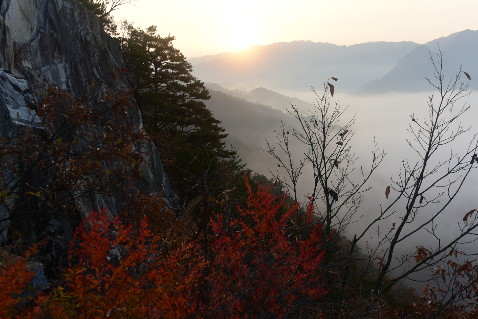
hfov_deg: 49.5
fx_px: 518
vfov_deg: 34.2
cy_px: 169
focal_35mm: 39
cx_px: 249
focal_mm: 36
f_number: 6.3
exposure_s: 1/250
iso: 400
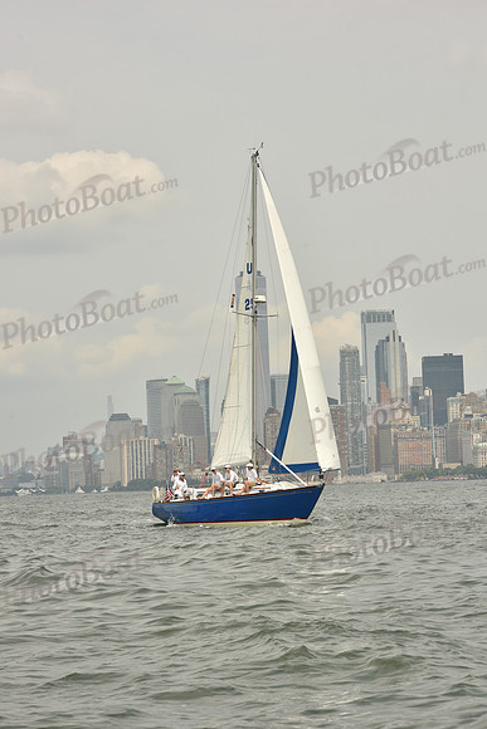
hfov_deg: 13.4
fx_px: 2068
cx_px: 244
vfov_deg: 20.0
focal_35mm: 102
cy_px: 364
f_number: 11
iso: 250
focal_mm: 102
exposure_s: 1/640
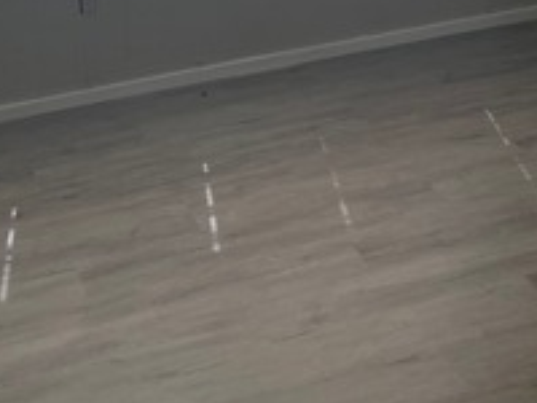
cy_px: -172
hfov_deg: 23.6
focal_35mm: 83
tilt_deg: -15.4
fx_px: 1288
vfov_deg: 16.4
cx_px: 282
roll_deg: +0.5
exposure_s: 1/362
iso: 32
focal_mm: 4.2
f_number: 1.6
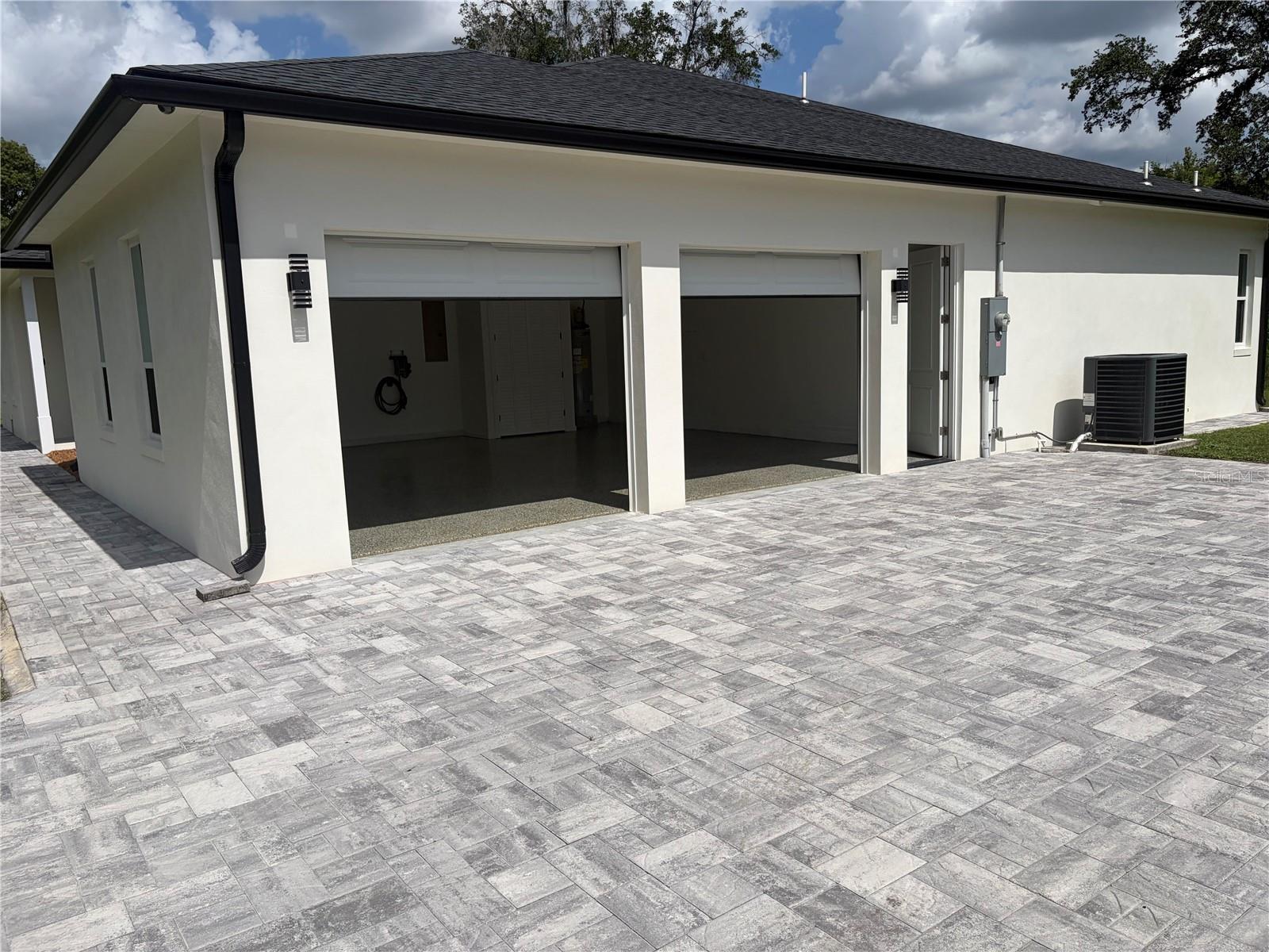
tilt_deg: -7.5
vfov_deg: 53.1
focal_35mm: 26
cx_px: 634
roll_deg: +2.4
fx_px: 953
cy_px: 476
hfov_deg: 67.3
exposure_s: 1/10101
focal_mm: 5.96
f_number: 1.6
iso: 50
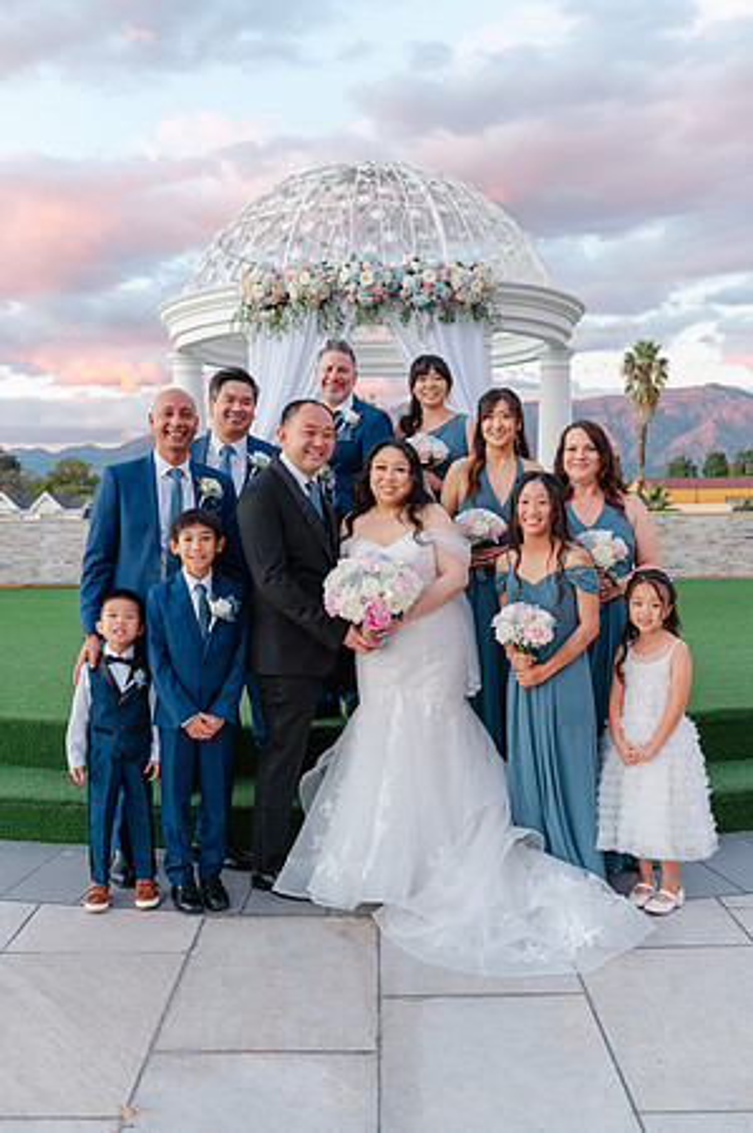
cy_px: 566
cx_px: 376
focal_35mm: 35
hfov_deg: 37.8
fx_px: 1101
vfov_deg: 54.5
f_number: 4
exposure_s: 1/125
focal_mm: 35
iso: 250
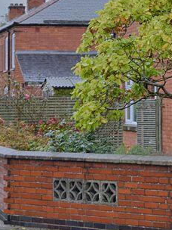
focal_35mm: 151
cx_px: 288
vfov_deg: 13.0
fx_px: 998
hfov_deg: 9.5
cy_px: 37
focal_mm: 31
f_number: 5.6
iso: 400
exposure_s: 1/125
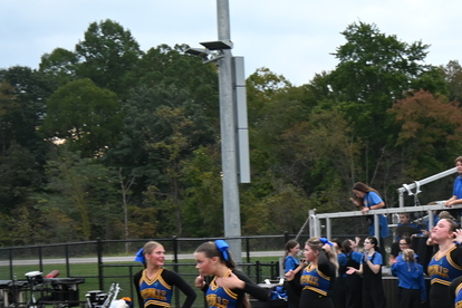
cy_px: 348
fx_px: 1335
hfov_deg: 18.7
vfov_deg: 12.9
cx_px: 542
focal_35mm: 104
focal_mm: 28
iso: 400
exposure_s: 1/50
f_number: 4
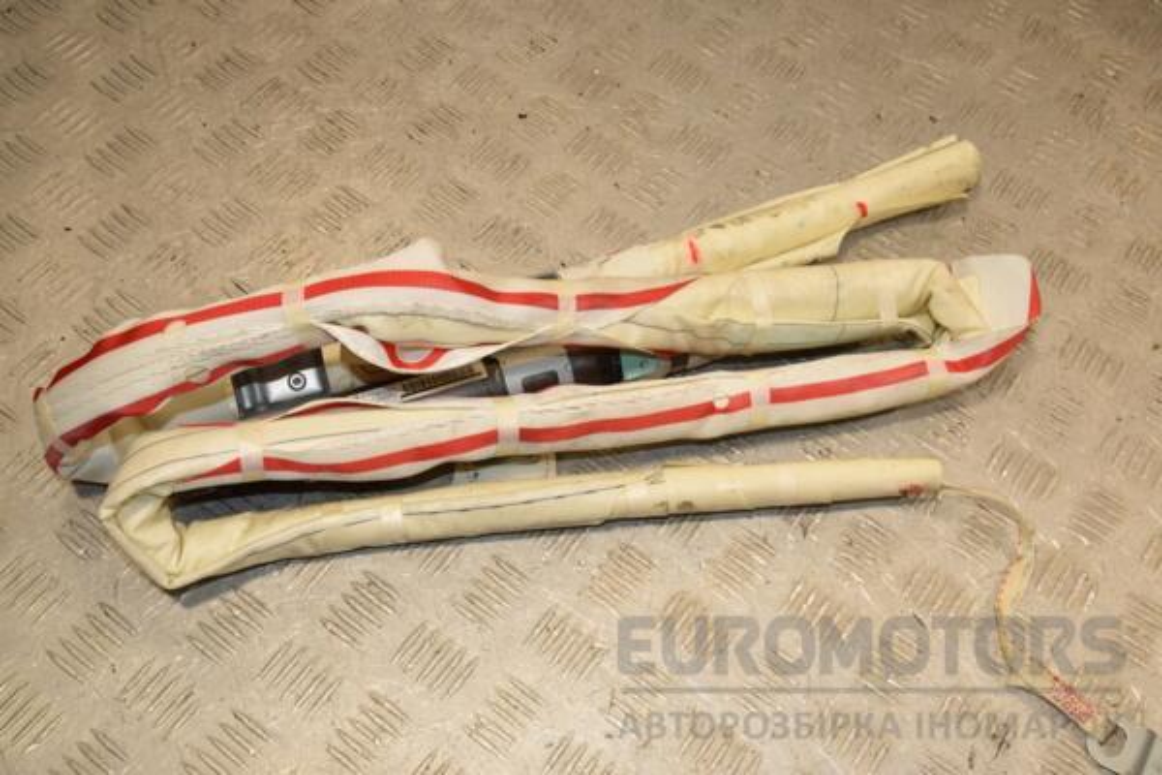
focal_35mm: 38
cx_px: 581
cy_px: 388
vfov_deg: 35.5
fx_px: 1210
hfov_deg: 51.3
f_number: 11
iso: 800
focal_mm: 25
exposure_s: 1/200
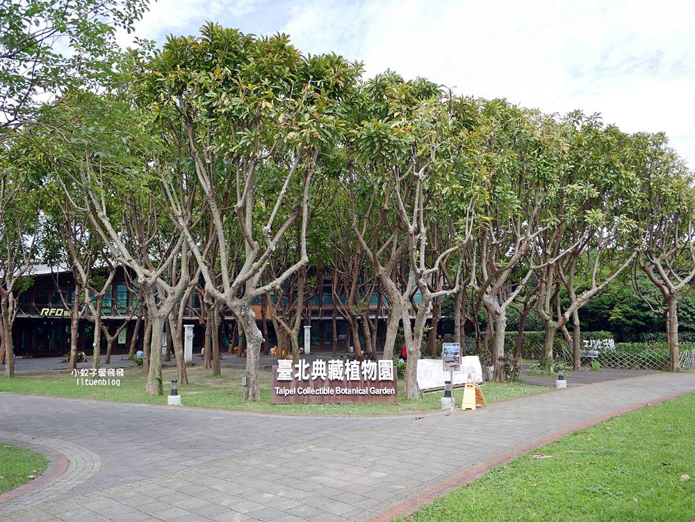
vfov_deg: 49.8
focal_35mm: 28
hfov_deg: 63.4
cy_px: 261
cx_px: 348
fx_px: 562
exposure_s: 1/640
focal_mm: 14
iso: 200
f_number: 3.2
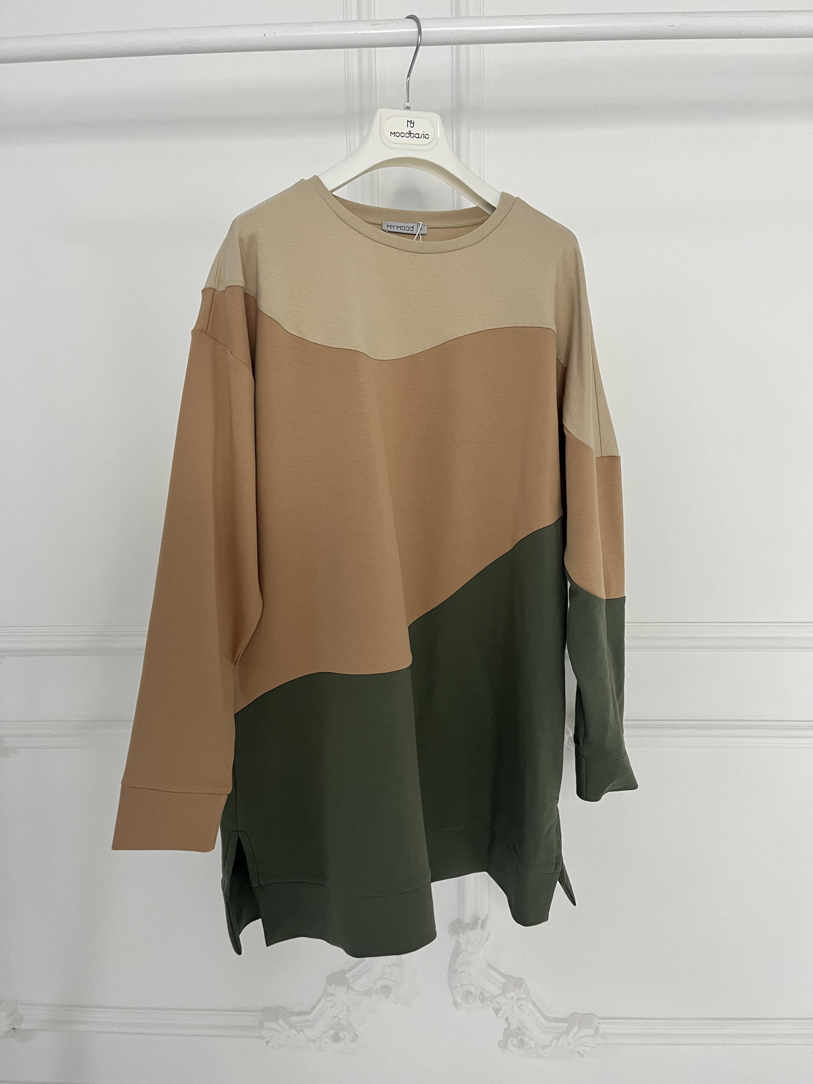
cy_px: 542
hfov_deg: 53.1
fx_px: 814
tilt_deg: -7.7
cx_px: 406
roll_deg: +0.0
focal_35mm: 26
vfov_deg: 67.3
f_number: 1.6
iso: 125
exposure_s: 1/99
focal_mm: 5.1
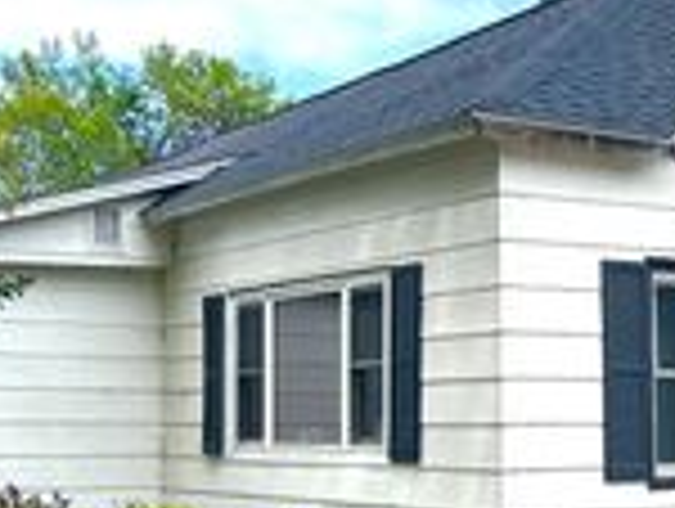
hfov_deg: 24.1
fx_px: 1562
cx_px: 500
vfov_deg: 18.2
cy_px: 438
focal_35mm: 80
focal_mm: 6.86
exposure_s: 1/2525
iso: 80
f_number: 1.78
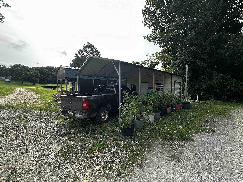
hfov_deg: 102.1
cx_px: 122
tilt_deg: -2.2
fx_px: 98
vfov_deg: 85.7
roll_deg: +0.4
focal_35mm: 14
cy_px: 91
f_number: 2.2
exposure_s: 1/619
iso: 40
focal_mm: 2.22
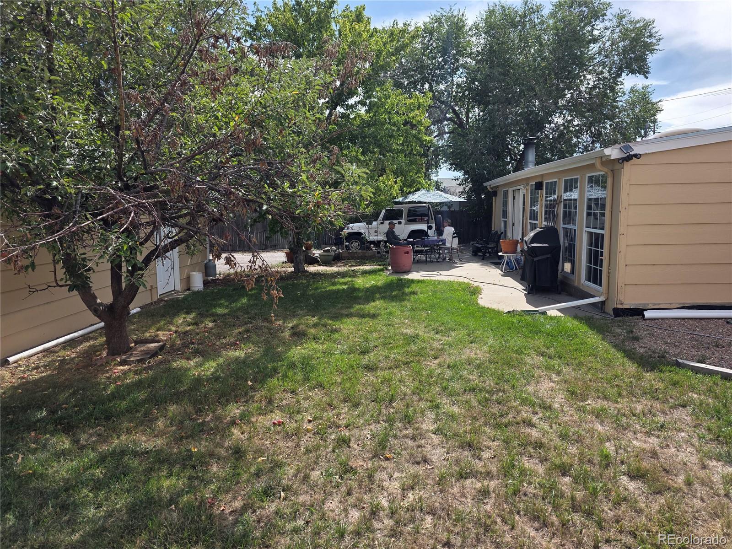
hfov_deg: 73.9
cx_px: 366
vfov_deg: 58.9
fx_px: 486
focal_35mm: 23
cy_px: 274
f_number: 1.7
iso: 80
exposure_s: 1/3667
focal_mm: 6.3
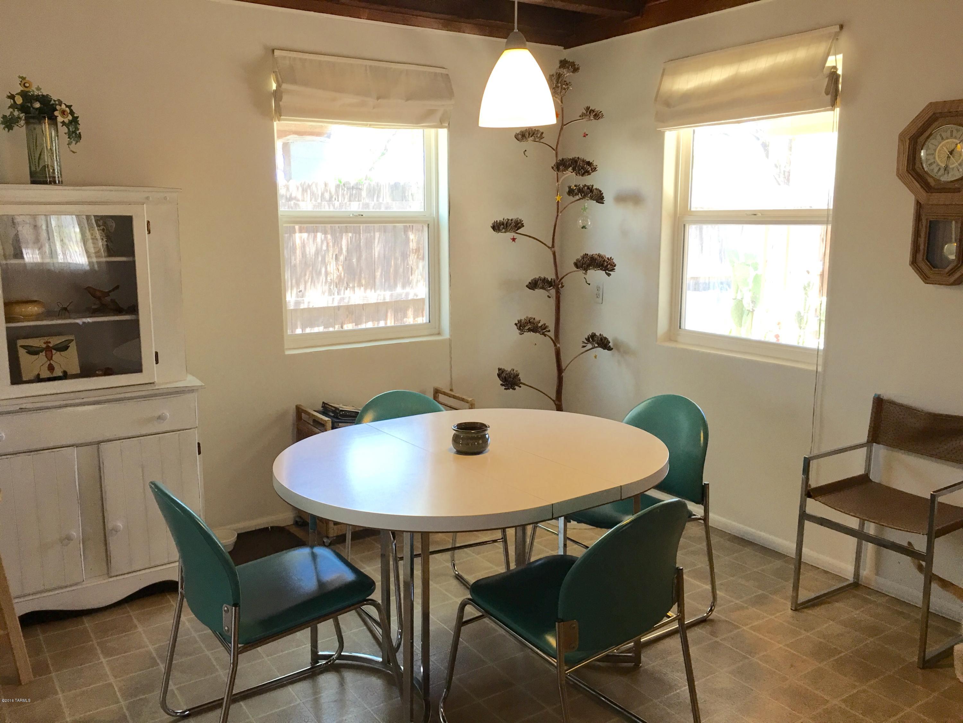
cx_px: 482
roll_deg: -0.4
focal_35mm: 29
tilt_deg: -9.5
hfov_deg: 61.7
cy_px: 362
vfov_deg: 48.2
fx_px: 807
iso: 32
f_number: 2.2
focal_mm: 4.15
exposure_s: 1/30
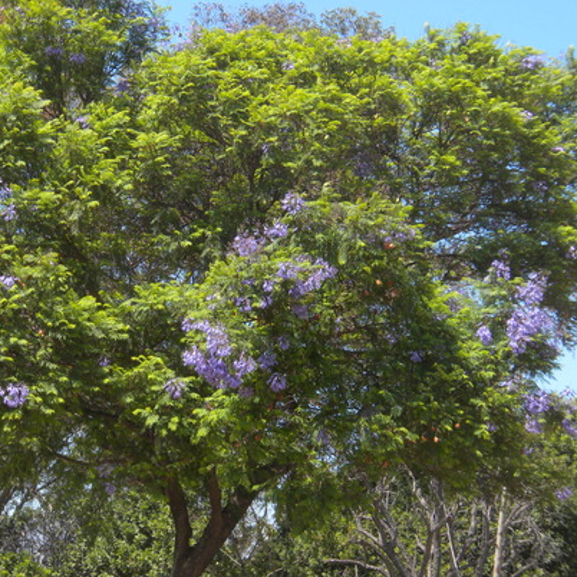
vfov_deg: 17.2
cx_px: 211
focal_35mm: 101
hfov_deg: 17.2
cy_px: 289
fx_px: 1905
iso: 90
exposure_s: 1/258
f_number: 5.1
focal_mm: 15
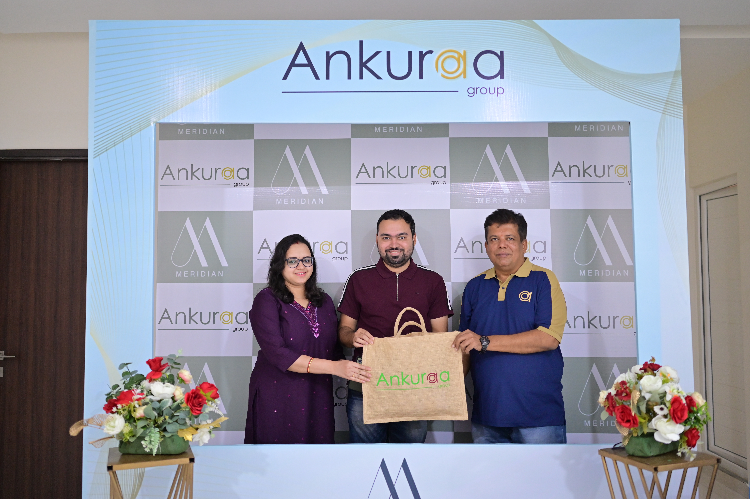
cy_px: 250
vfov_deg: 37.8
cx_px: 375
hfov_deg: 54.5
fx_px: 729
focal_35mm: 35
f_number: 1.8
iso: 2000
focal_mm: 35
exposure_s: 1/125
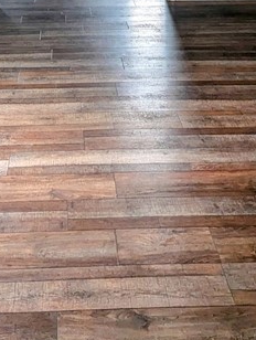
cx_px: 81
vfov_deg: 30.8
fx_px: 521
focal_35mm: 53
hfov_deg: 27.4
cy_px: -63
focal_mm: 2.35
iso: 130
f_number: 2.2
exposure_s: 1/23.8
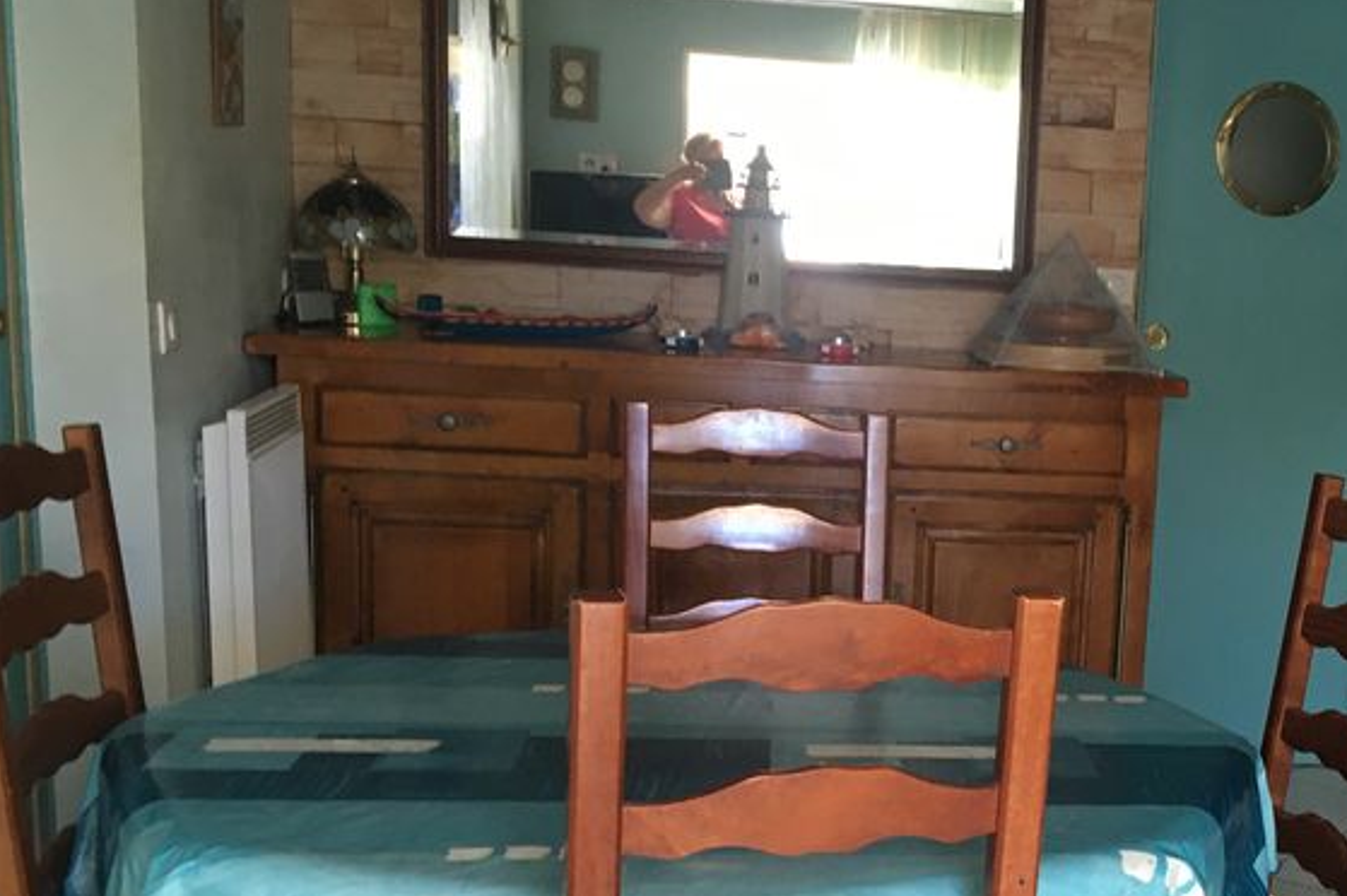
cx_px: 1118
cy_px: 621
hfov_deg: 35.4
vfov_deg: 24.9
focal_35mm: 54
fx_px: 2019
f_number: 2.2
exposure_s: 1/33
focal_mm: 4.15
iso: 64
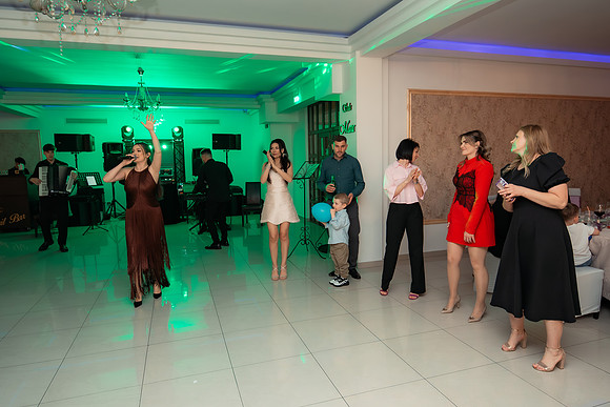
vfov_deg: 53.8
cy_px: 204
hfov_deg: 74.5
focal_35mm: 24
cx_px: 303
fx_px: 401
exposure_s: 1/200
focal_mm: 18
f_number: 2.8
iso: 1600
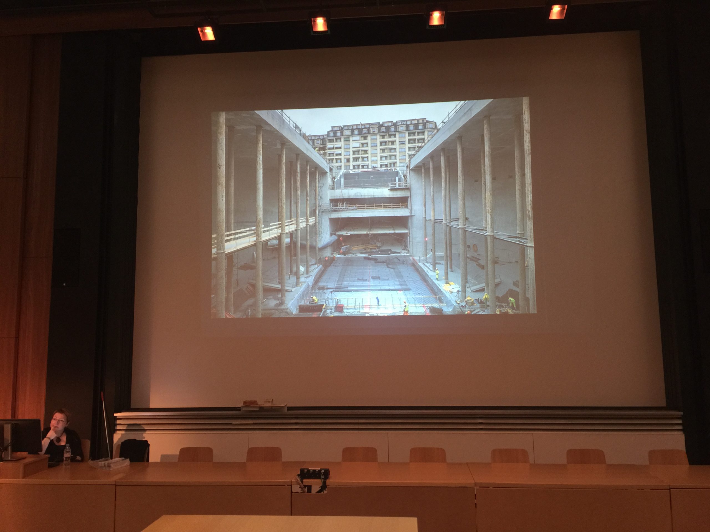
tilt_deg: +6.5
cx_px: 355
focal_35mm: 29
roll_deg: +0.6
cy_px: 266
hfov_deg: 61.7
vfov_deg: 48.2
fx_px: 595
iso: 64
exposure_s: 1/4
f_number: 2.2
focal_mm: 4.15
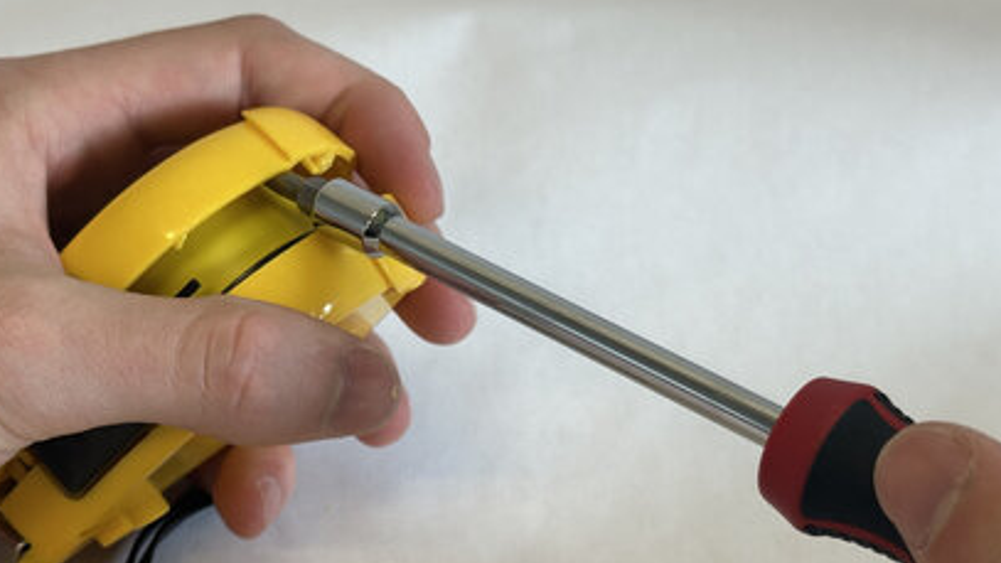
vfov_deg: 15.9
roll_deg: -6.6
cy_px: 322
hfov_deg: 27.9
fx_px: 2017
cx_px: 477
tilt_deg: -38.1
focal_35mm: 76
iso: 80
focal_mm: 6.86
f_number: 1.78
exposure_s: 1/120
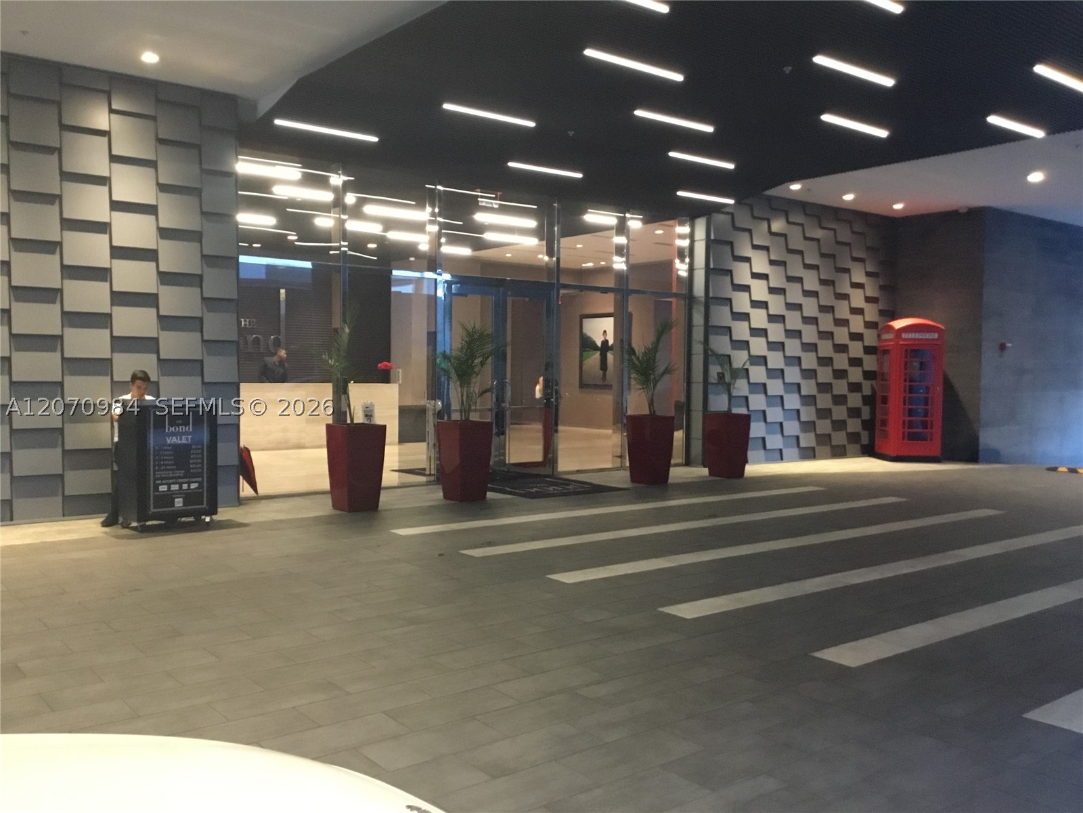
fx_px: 970
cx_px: 542
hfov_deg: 58.4
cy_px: 406
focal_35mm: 31
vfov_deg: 45.4
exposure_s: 1/15
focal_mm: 3.3
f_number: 2.4
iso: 320
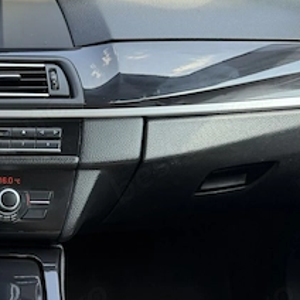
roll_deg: +1.3
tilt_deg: -10.3
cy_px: 153
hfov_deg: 25.6
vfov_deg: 28.6
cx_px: -61
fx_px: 588
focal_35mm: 60
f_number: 1.78
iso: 80
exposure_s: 1/183
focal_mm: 6.76
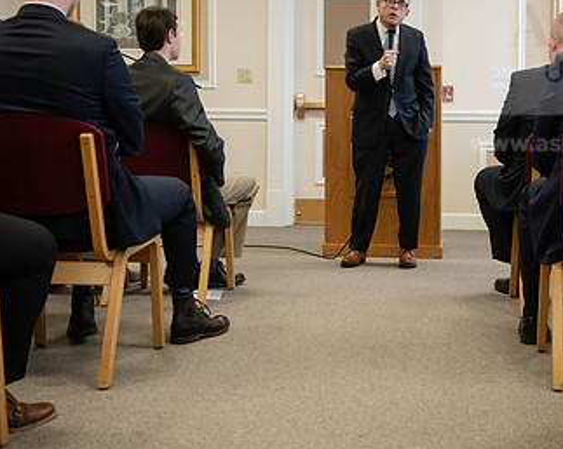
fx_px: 899
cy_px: 180
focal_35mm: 54
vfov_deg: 28.0
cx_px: 390
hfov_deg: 34.3
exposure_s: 1/200
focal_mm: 32
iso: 1250
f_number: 3.2
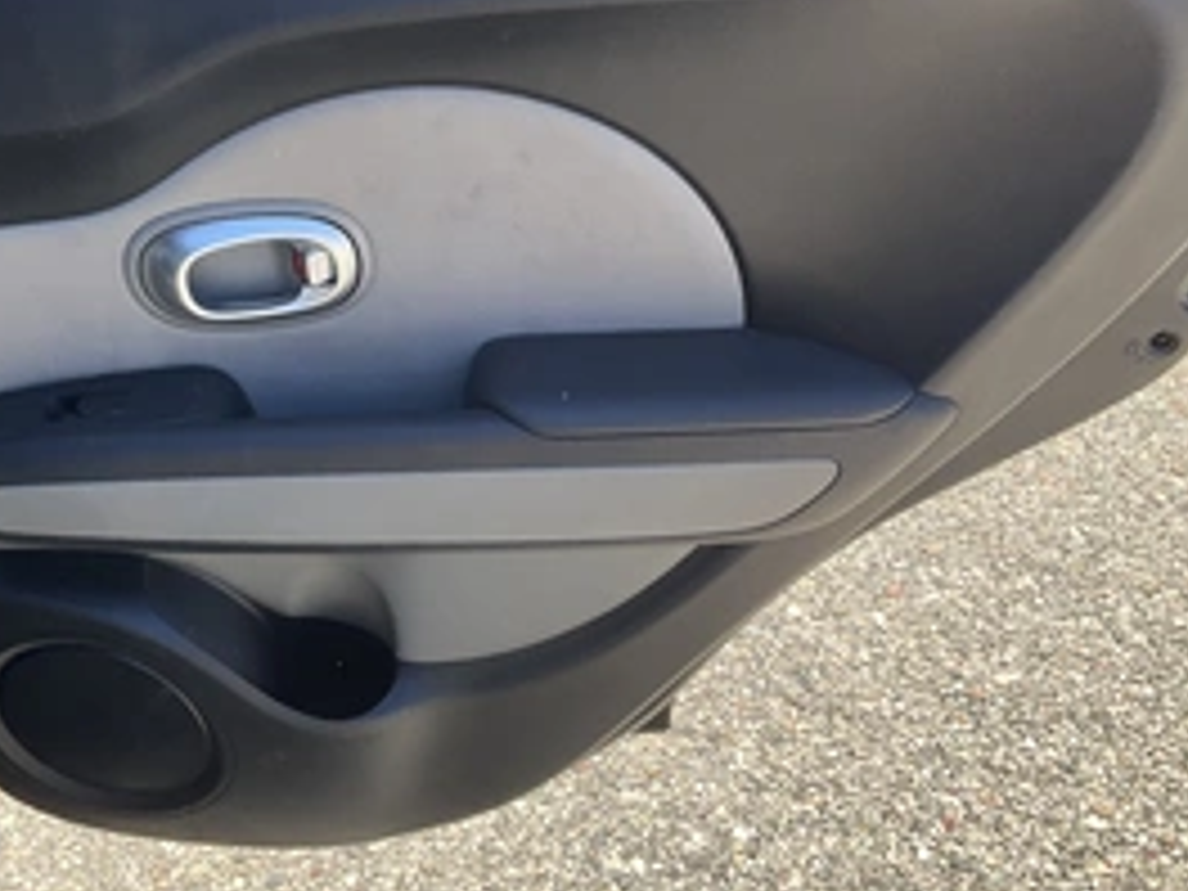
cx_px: 400
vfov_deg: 32.8
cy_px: 382
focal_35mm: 44
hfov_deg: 42.4
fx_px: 1510
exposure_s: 1/312
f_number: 1.8
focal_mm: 3
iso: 25
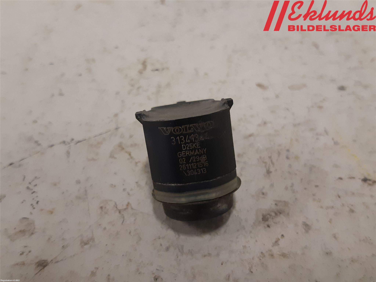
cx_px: 188
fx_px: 282
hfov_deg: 67.3
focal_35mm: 26
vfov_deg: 53.1
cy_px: 141
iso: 200
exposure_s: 1/50
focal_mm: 3.93
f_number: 1.7
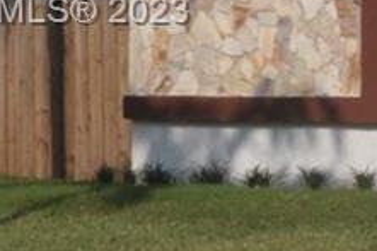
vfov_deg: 4.2
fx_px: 3401
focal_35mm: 325
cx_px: 1008
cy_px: 14
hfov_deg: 6.0
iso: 500
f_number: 22
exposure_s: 1/320
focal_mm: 30
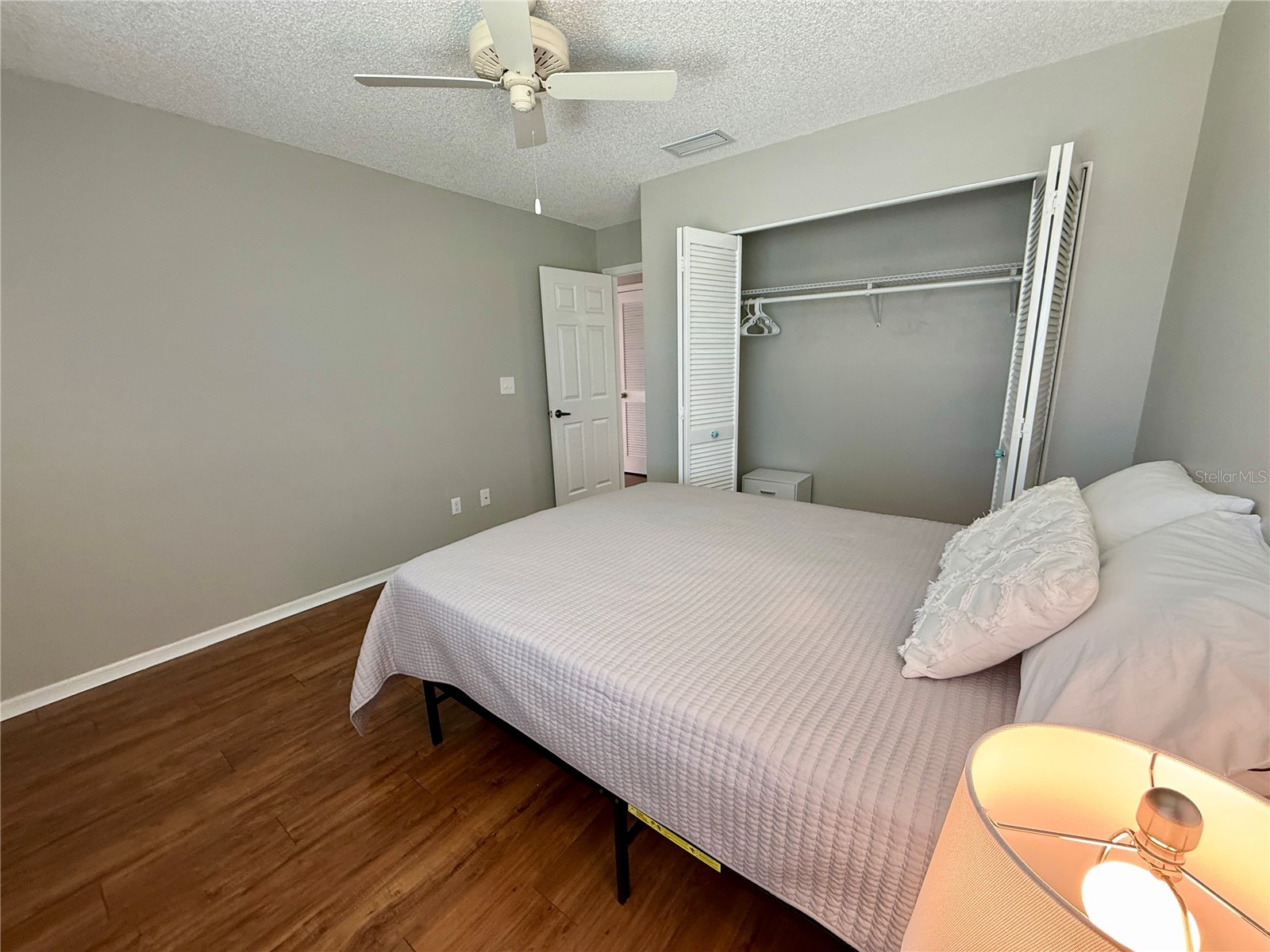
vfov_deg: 85.7
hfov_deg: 102.1
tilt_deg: -11.7
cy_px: 476
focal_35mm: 14
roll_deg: +1.5
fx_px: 514
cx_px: 635
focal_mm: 2.22
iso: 200
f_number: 2.2
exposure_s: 1/60
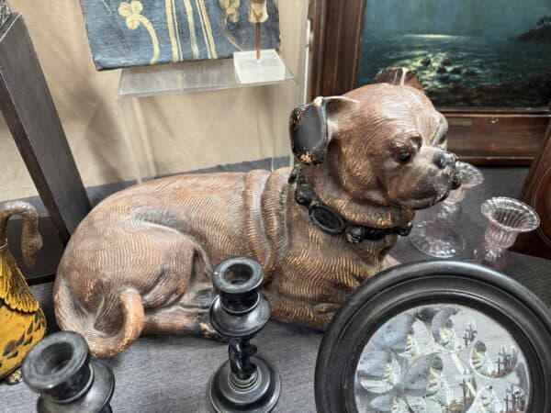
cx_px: 276
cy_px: 206
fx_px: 382
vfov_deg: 56.8
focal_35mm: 24
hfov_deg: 71.6
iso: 320
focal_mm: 6.76
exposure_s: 1/60
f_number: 1.78
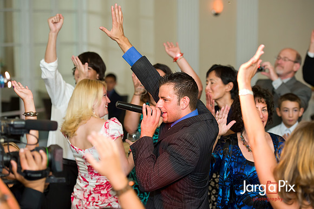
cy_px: 104
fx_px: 915
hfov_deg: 19.5
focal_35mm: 105
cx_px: 157
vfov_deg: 13.0
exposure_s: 1/125
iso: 1600
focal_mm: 105
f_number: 3.2
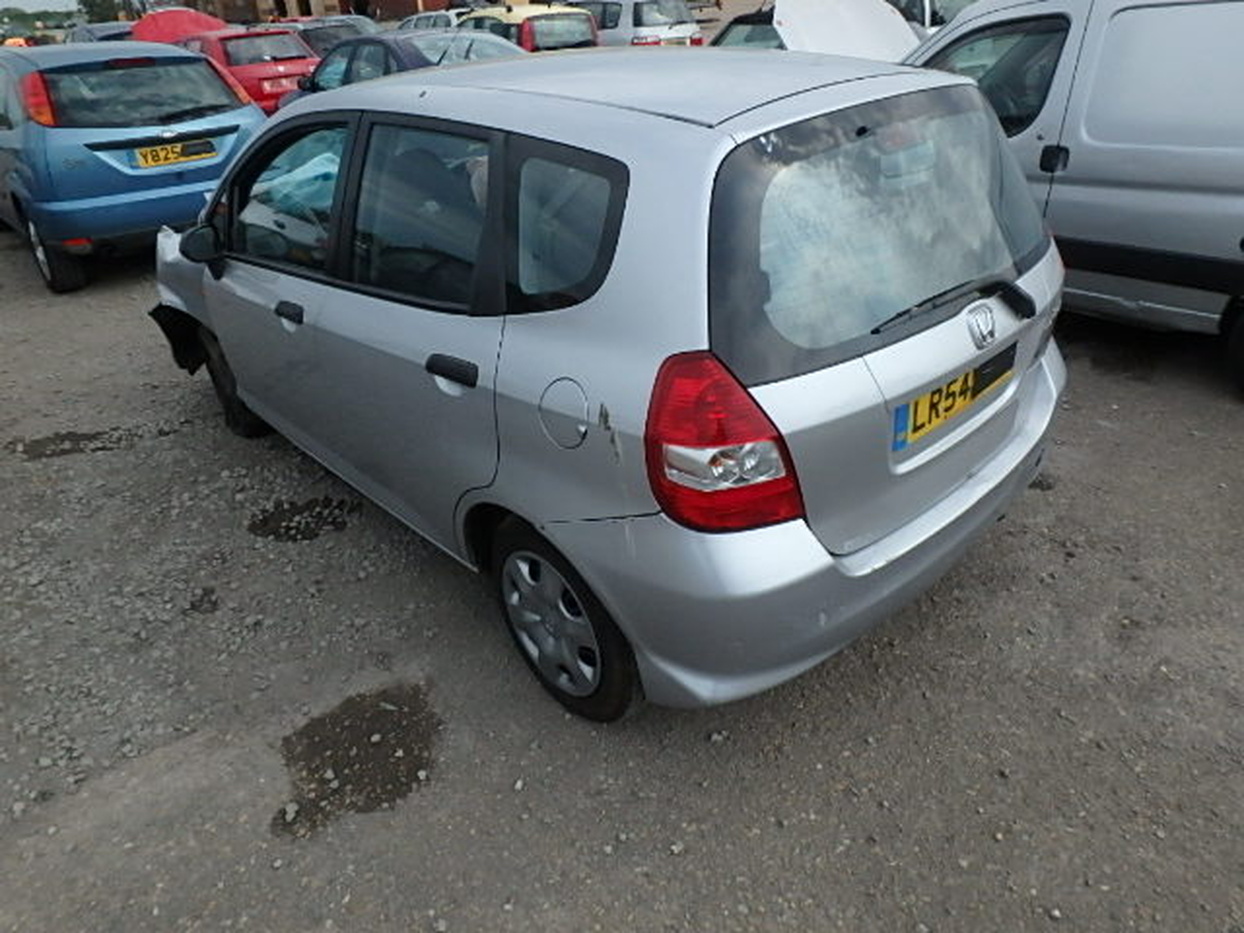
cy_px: 466
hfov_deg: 71.6
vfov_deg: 56.8
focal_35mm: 24
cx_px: 622
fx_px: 862
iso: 400
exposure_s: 1/1250
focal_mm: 4.2
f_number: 6.5
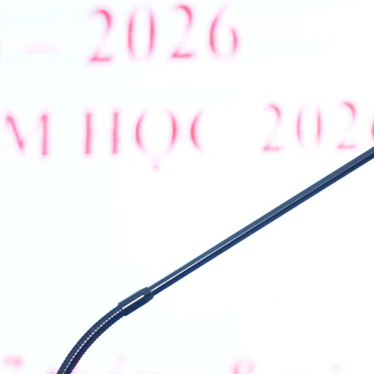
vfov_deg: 11.1
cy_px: 81
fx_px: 1919
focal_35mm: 157
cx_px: 645
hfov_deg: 10.5
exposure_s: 1/125
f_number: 4
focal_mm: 43
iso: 1600
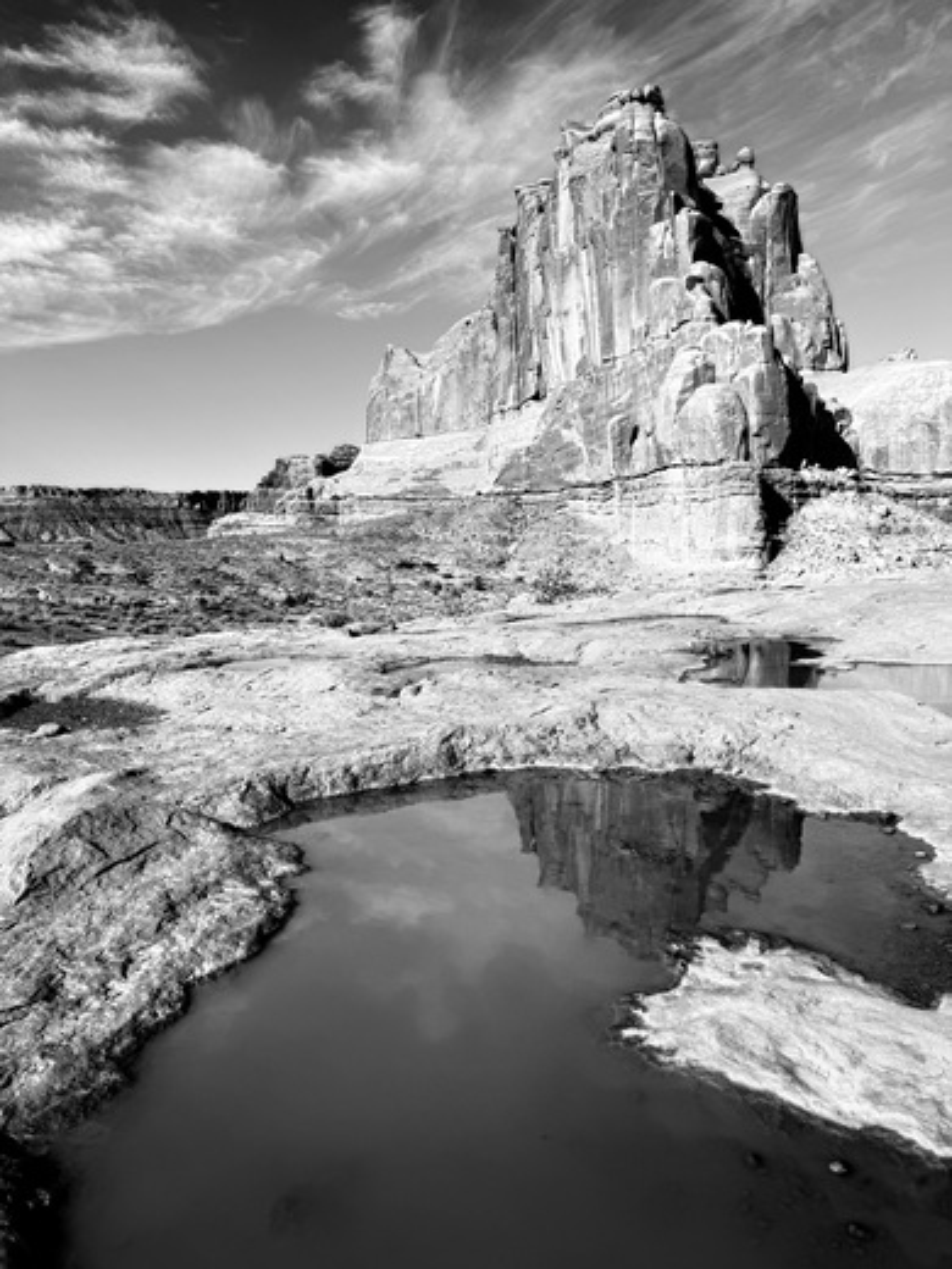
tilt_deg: -5.2
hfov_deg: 56.8
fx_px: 880
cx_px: 476
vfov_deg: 71.6
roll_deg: +2.0
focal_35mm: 24
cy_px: 634
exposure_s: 1/5714
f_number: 1.78
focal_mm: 6.76
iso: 80
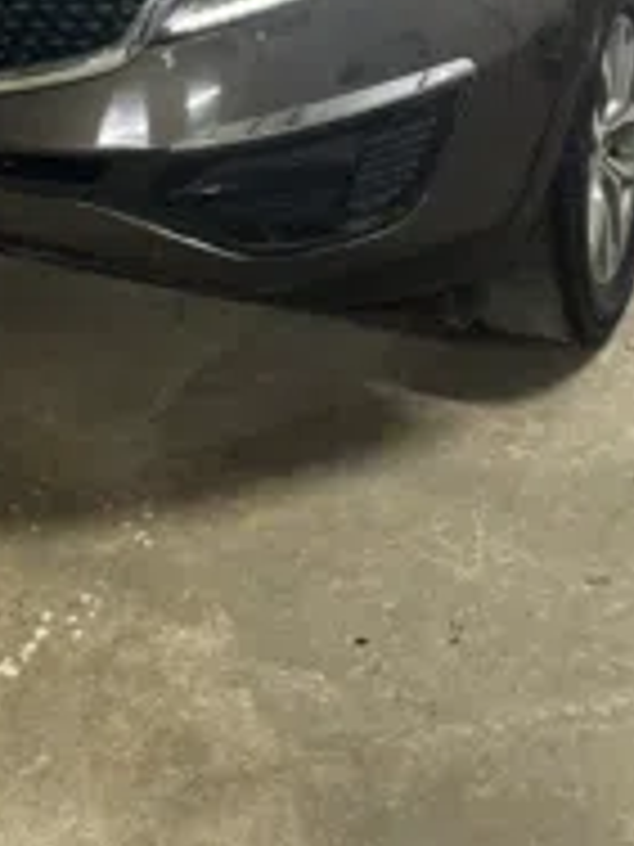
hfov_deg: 28.1
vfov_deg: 34.0
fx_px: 1245
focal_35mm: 51
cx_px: 157
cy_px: -9
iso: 320
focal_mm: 6.86
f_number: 1.78
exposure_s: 1/50
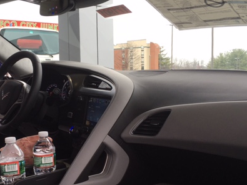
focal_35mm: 47
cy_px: 113
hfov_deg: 40.1
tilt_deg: -4.9
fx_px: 335
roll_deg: +2.4
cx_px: 87
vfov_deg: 30.8
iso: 25
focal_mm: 4.15
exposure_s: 1/120
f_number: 2.2
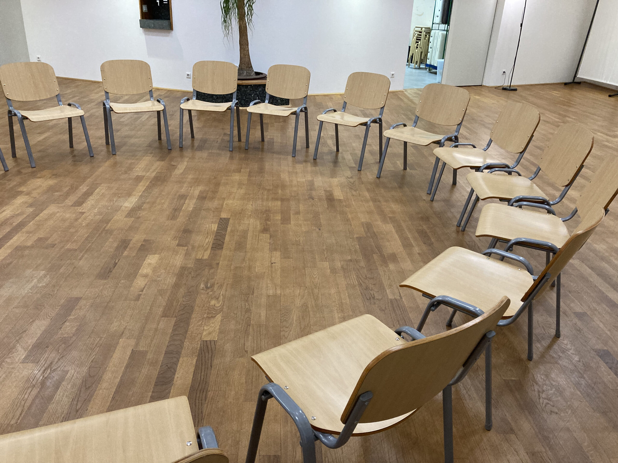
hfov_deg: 63.4
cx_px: 309
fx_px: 500
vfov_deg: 49.7
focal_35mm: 28
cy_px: 232
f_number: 1.8
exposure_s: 1/50
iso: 320
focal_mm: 4
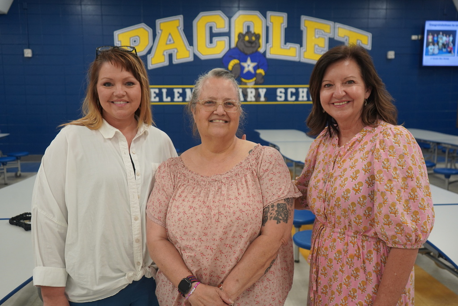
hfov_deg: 58.7
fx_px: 407
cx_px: 229
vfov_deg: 41.1
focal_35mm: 32
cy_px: 153
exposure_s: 1/160
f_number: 4
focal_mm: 32
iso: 1000
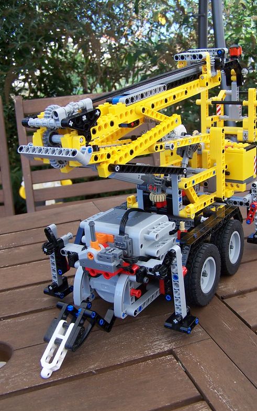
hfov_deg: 31.2
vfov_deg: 48.2
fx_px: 460
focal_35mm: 41
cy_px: 204
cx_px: 140
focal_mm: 6.3
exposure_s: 1/500
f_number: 2.8
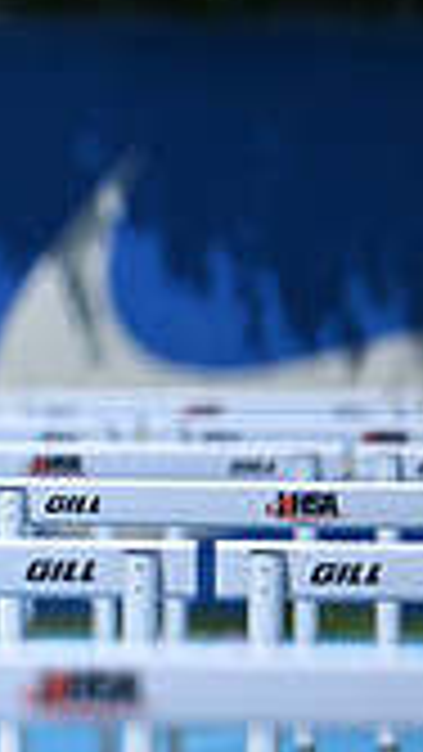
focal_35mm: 1453
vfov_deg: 1.5
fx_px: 28958
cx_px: -828
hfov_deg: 0.8
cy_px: 151
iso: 320
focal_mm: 400
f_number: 4.5
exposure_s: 1/3200
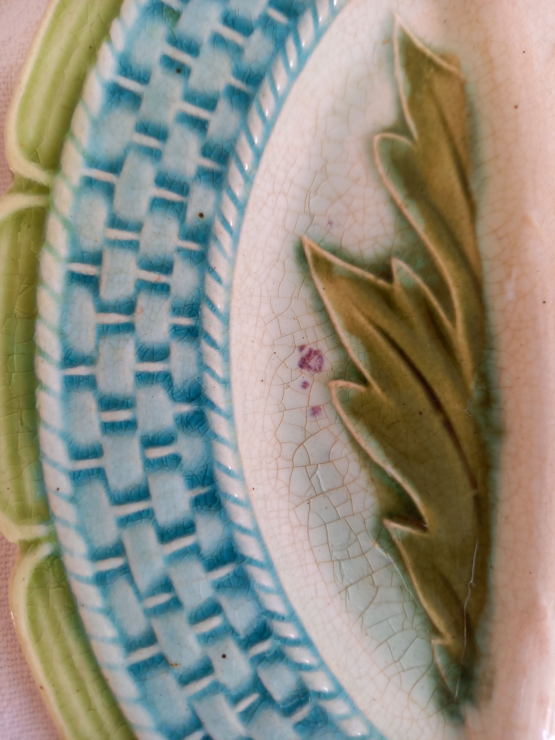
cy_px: 370
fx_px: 534
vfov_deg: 69.4
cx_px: 278
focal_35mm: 25
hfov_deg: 54.9
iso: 100
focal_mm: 4.65
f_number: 1.8
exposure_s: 1/50
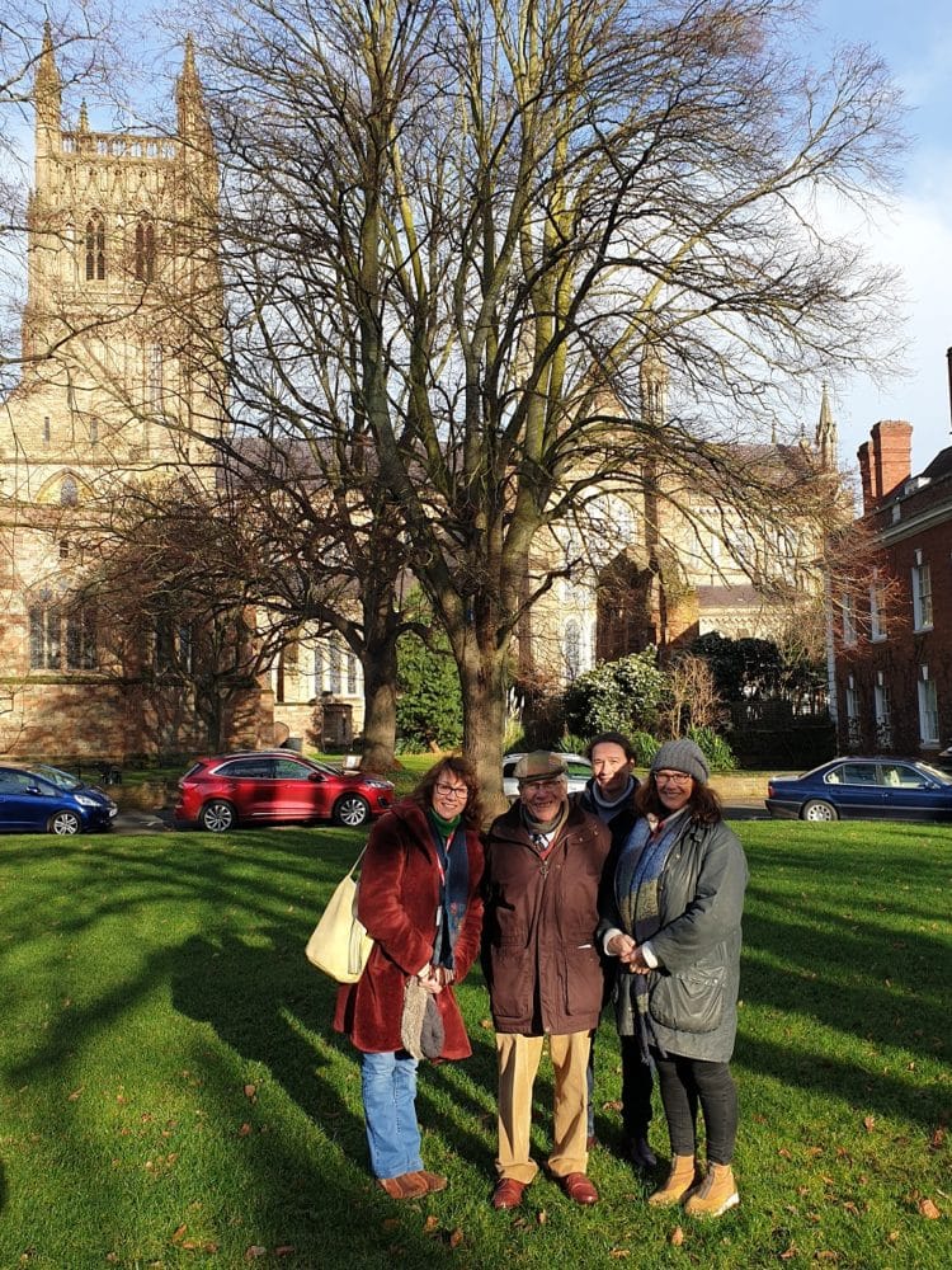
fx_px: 953
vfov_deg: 67.3
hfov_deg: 53.1
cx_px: 476
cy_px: 635
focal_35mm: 26
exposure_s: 1/627
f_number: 2.4
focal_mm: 4.3
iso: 50
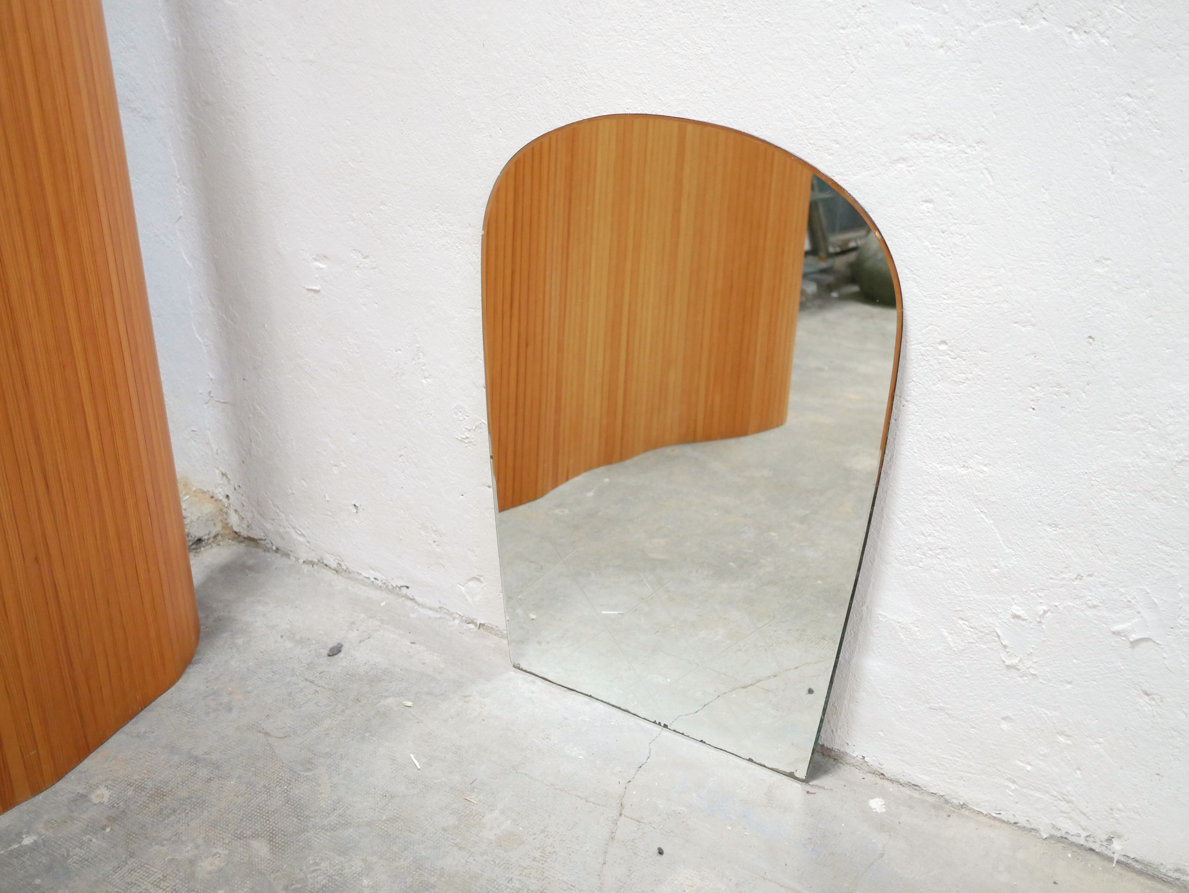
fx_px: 1375
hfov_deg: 46.8
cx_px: 594
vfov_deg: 36.0
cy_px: 446
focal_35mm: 40
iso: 1600
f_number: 1.7
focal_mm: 20
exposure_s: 1/60
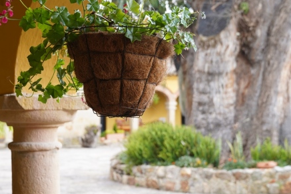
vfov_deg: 18.2
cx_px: 74
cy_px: 88
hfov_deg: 26.7
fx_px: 606
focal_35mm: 75
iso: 320
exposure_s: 1/160
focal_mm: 41
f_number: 4
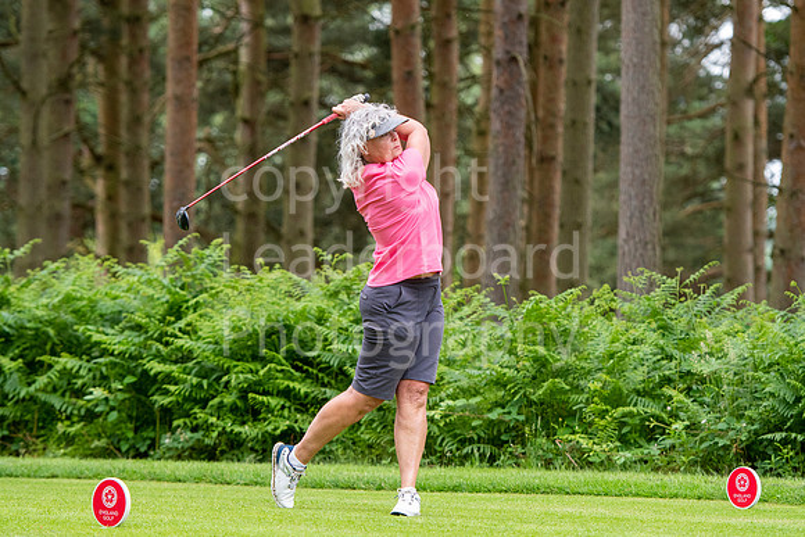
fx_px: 4529
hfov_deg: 10.2
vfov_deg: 6.8
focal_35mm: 202
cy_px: 268
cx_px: 402
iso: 800
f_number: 3.5
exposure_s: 1/1250
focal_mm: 135
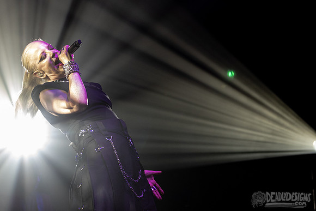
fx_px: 734
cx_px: 127
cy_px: 105
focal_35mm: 84
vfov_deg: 16.3
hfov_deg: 24.3
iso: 2500
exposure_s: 1/500
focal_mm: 70
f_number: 3.2
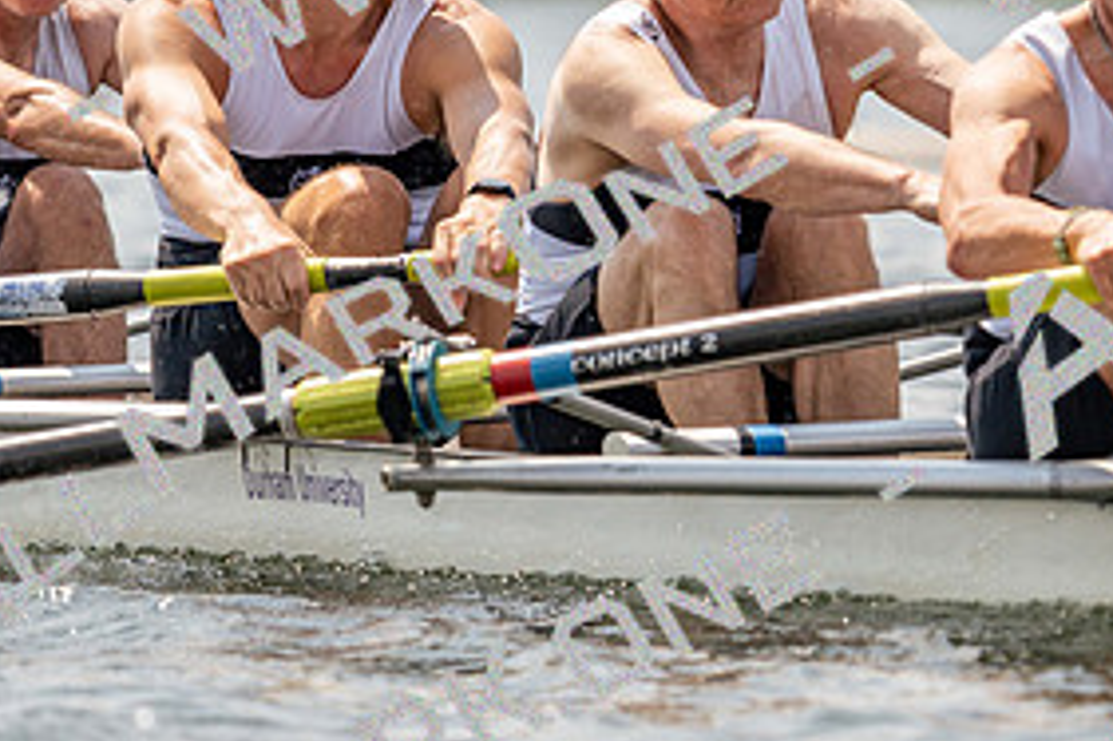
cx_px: 669
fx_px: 22710
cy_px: 85
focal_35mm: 735
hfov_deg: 2.8
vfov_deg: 1.9
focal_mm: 356
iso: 250
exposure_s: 1/1600
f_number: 6.3
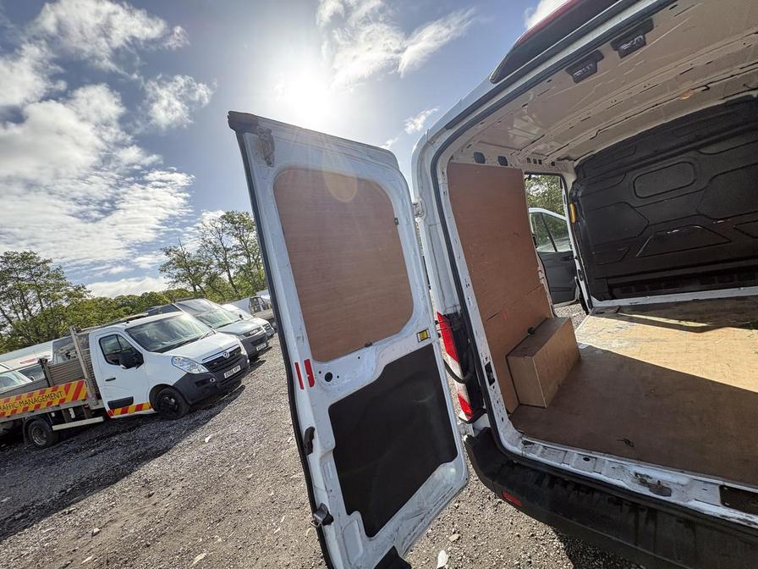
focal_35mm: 14
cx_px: 379
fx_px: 307
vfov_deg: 85.7
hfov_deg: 102.1
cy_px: 284
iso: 40
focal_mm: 2.22
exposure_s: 1/610
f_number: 2.2
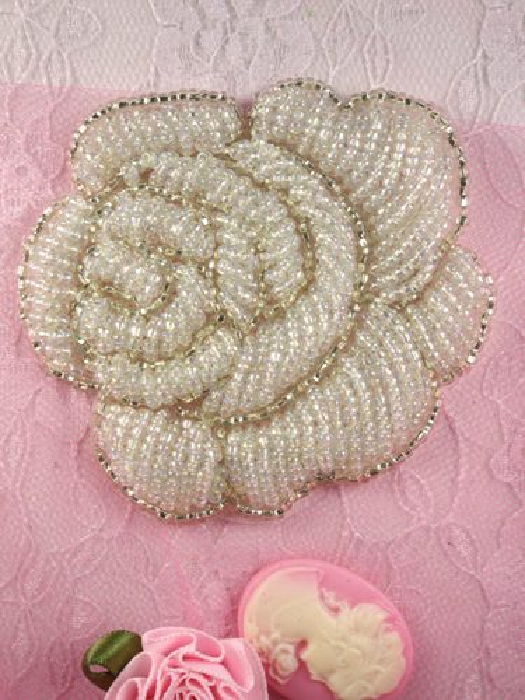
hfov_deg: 39.7
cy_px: 350
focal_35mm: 36
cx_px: 262
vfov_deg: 51.4
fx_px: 728
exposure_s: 1/350
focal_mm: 6.5
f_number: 4.1
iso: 80
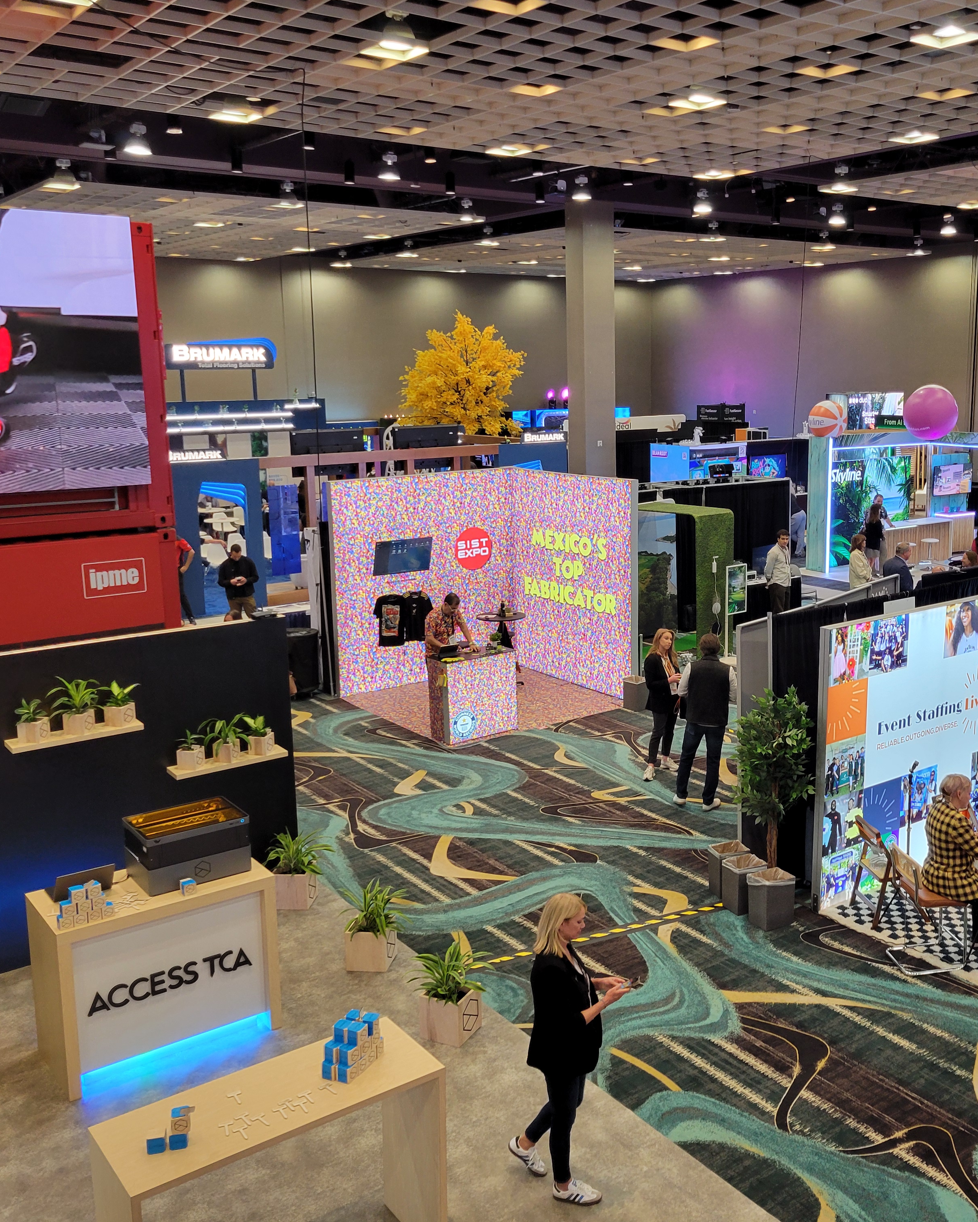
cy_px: 611
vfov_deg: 52.8
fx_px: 1230
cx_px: 623
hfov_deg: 43.0
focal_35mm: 34
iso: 200
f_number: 1.8
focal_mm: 5.4
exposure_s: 1/120
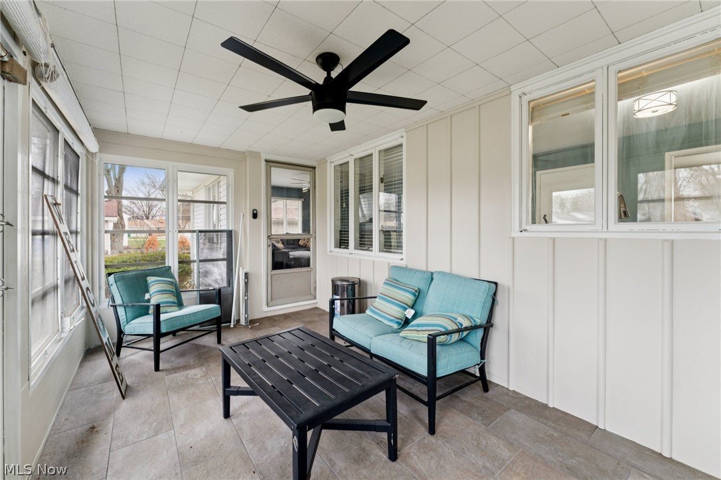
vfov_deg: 81.2
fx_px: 280
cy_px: 240
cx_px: 360
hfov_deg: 104.3
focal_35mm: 14
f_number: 8
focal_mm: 14
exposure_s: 1/13
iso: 200
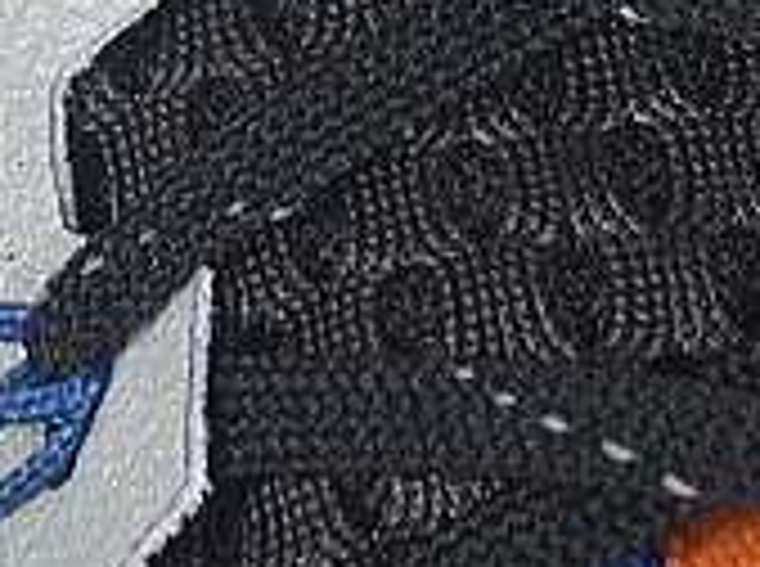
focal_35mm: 462
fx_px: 10122
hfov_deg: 4.3
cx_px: 405
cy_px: -594
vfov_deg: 3.2
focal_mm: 50
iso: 160
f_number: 7.1
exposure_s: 1/80
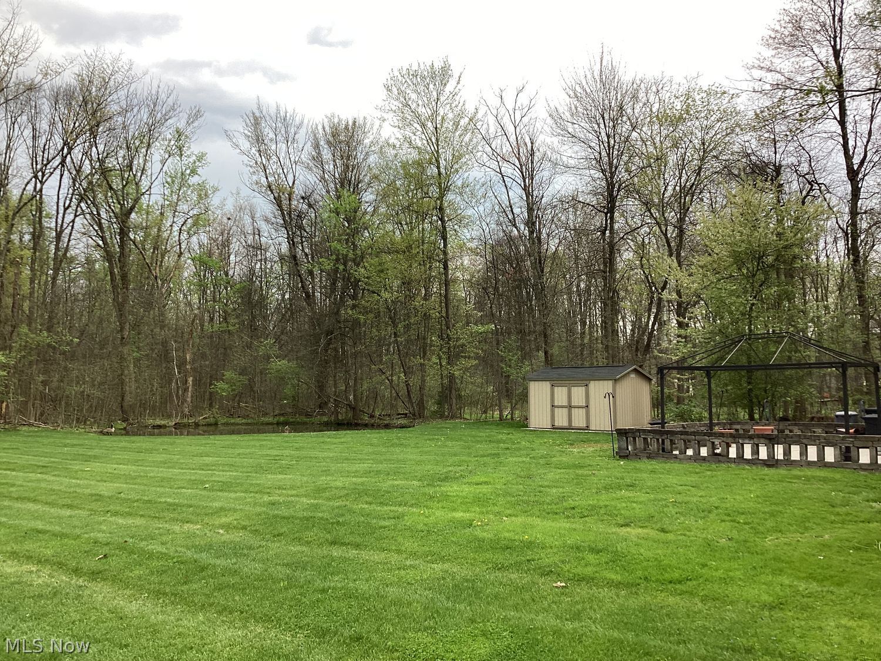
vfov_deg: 45.4
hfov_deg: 58.4
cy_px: 330
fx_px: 789
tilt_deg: +3.3
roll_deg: -0.8
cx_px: 440
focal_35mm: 31
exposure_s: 1/163
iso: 25
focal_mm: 3.3
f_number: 2.4
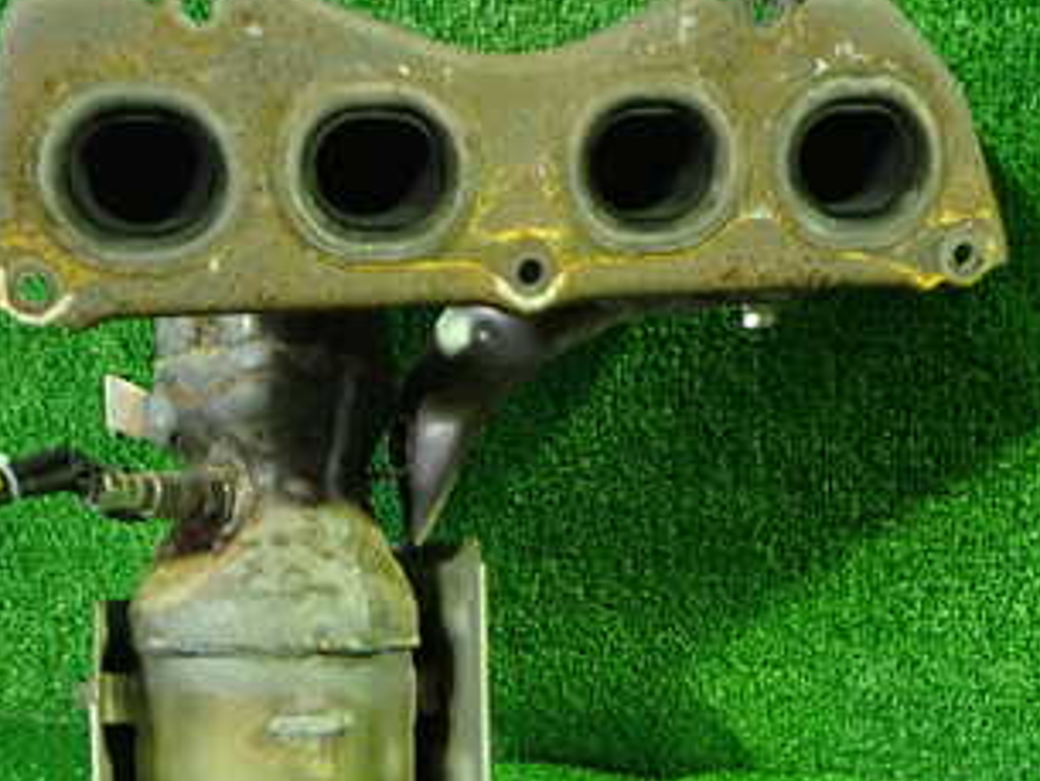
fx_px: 1773
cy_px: 604
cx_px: 522
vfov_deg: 24.5
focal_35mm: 59
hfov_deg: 32.7
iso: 800
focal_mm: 5.4
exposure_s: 1/25
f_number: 2.3
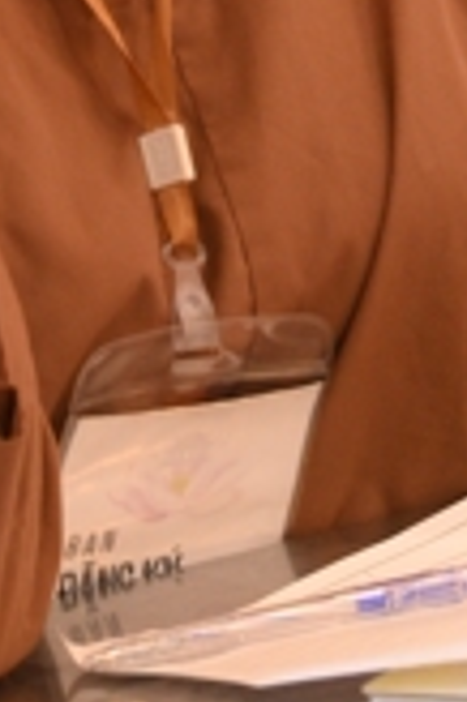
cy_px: -300
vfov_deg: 6.1
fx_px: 6551
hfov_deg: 4.1
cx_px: 360
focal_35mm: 336
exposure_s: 1/80
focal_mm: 85
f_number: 4
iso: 4000
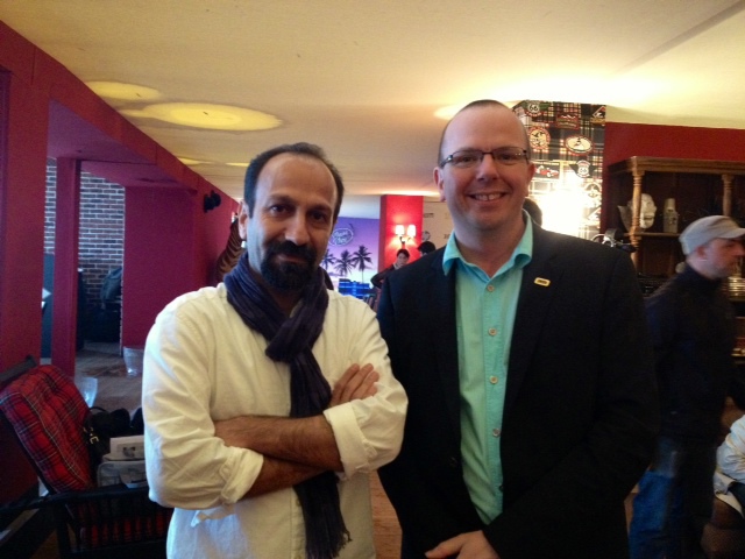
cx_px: 372
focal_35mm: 35
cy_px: 280
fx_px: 753
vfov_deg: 40.7
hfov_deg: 52.6
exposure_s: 1/17
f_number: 2.4
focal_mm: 4.28
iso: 400
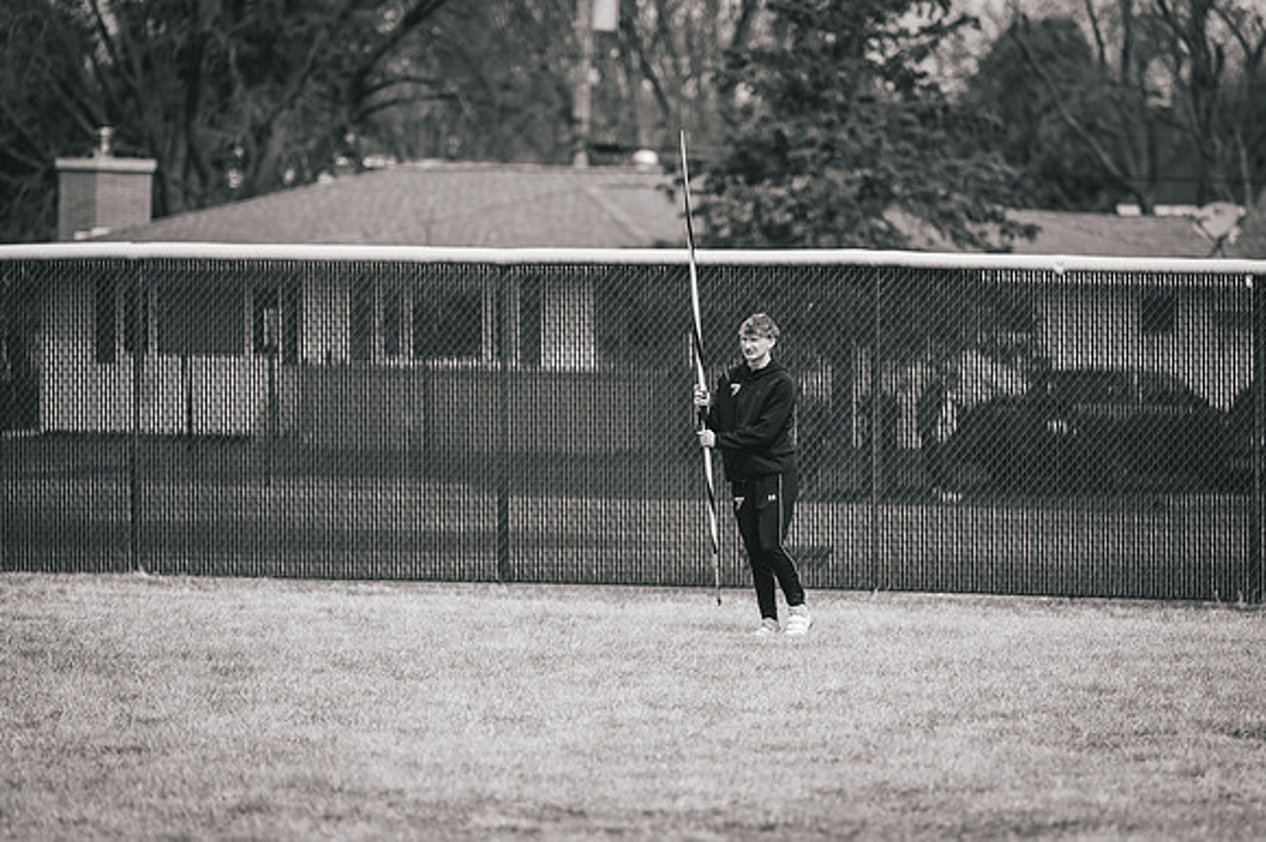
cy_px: 399
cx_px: 743
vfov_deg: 4.7
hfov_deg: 7.1
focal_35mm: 289
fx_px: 10168
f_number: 2.8
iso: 320
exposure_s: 1/5000
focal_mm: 200
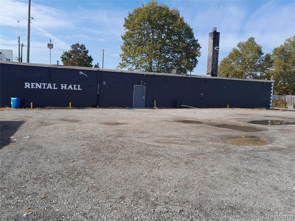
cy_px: 110
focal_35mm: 27
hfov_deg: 65.3
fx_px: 230
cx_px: 148
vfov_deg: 51.4
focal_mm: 4
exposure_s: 1/378
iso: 40
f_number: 1.8
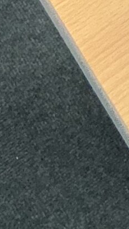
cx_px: 344
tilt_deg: -49.5
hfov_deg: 5.9
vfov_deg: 9.9
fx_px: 1178
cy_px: -301
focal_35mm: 194
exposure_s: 1/60
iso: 160
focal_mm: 3
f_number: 1.8
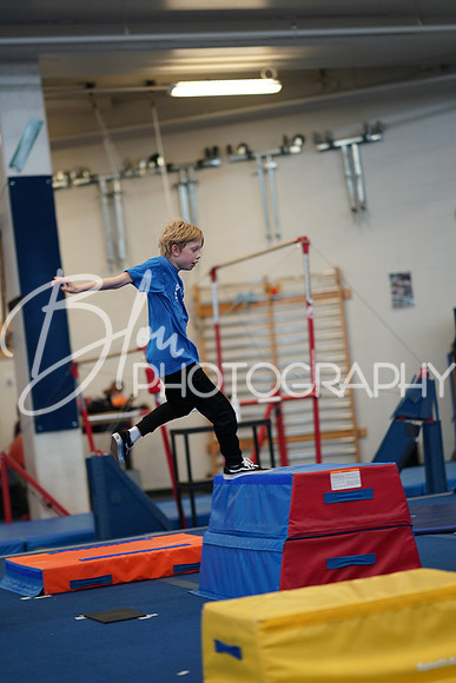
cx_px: 228
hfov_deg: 16.1
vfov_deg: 23.9
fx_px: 1614
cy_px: 342
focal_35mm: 85
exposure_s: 1/500
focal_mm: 85
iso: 640
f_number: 1.4
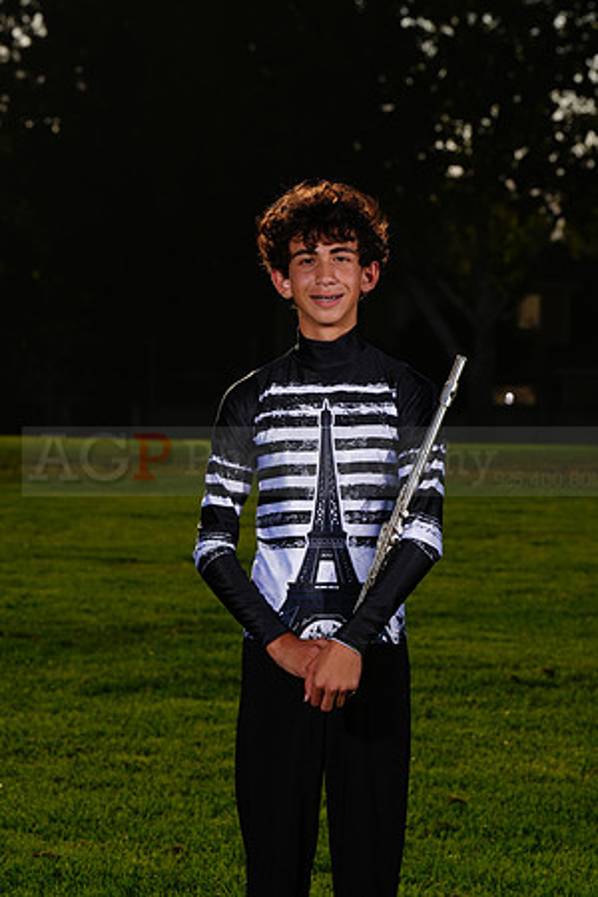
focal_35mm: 156
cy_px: 448
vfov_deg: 13.2
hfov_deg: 8.8
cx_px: 299
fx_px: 3887
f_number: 11
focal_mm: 156
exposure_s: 1/500
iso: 125
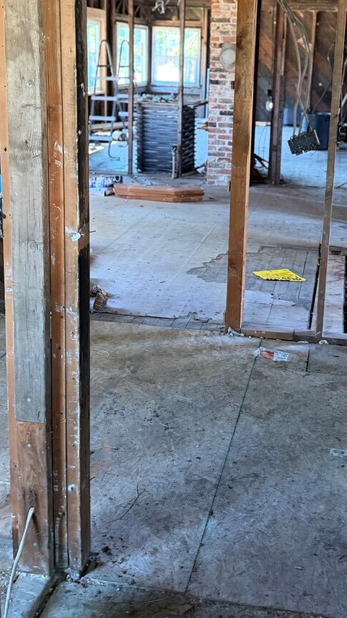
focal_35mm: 44
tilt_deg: -11.6
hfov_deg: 27.0
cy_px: 217
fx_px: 720
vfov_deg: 45.8
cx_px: 220
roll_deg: -2.1
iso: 500
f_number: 1.78
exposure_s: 1/60
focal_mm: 6.76
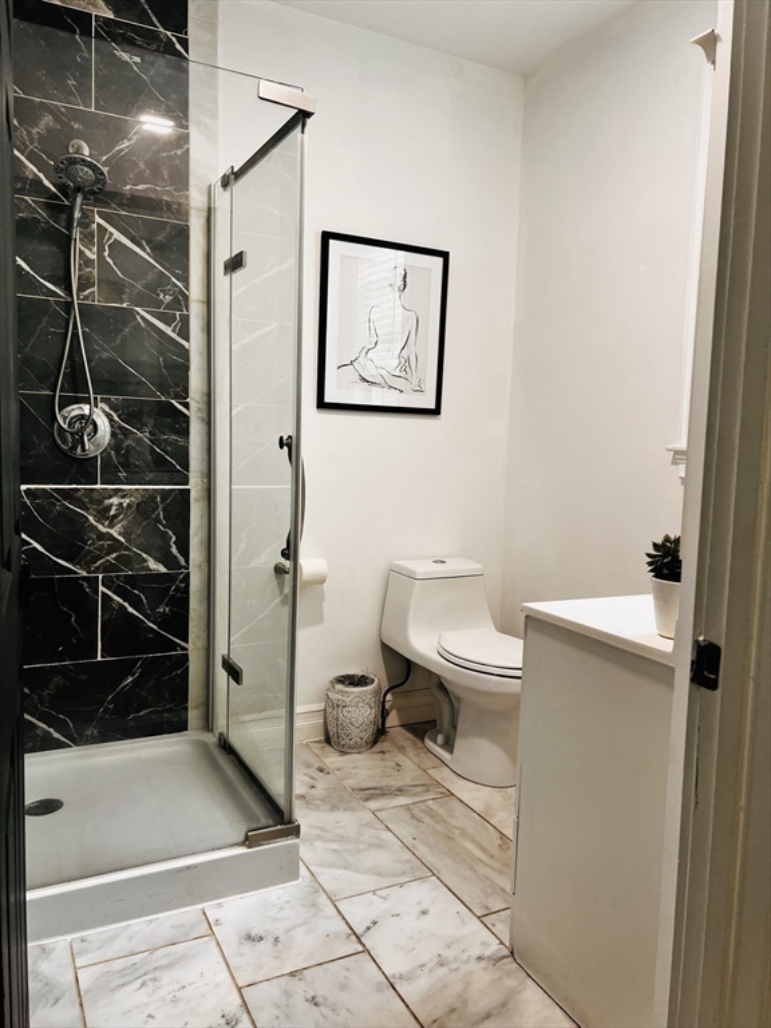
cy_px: 514
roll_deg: -1.2
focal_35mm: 26
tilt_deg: -5.1
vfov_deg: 67.3
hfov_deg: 53.1
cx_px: 386
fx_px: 772
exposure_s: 1/120
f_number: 1.5
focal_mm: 5.7
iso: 125
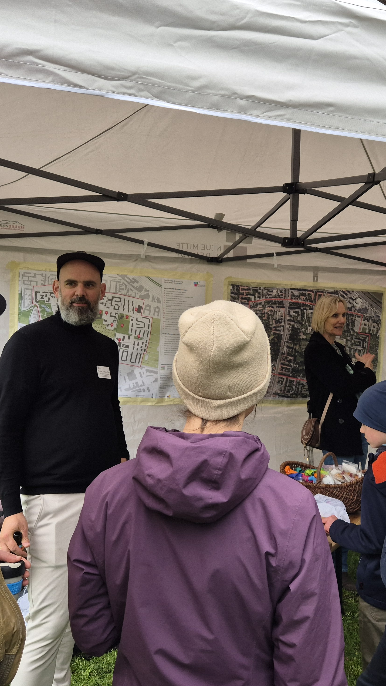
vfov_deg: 58.0
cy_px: 346
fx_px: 619
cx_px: 272
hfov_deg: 34.2
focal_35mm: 34
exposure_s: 1/180
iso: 32
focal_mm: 5.4
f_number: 1.8
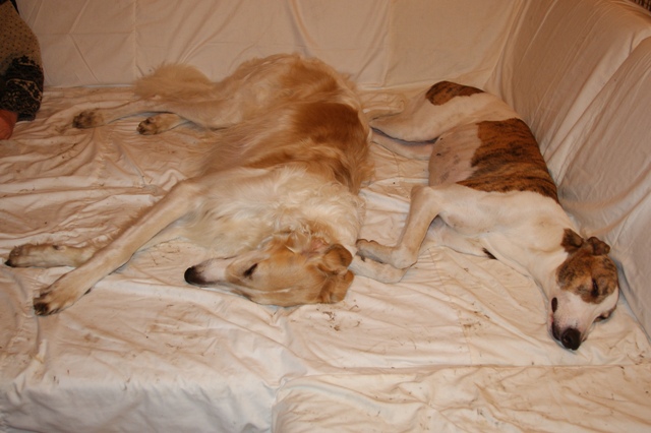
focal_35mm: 36
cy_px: 216
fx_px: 651
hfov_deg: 53.2
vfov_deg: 36.8
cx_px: 326
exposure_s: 1/60
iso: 400
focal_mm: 24
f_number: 5.6
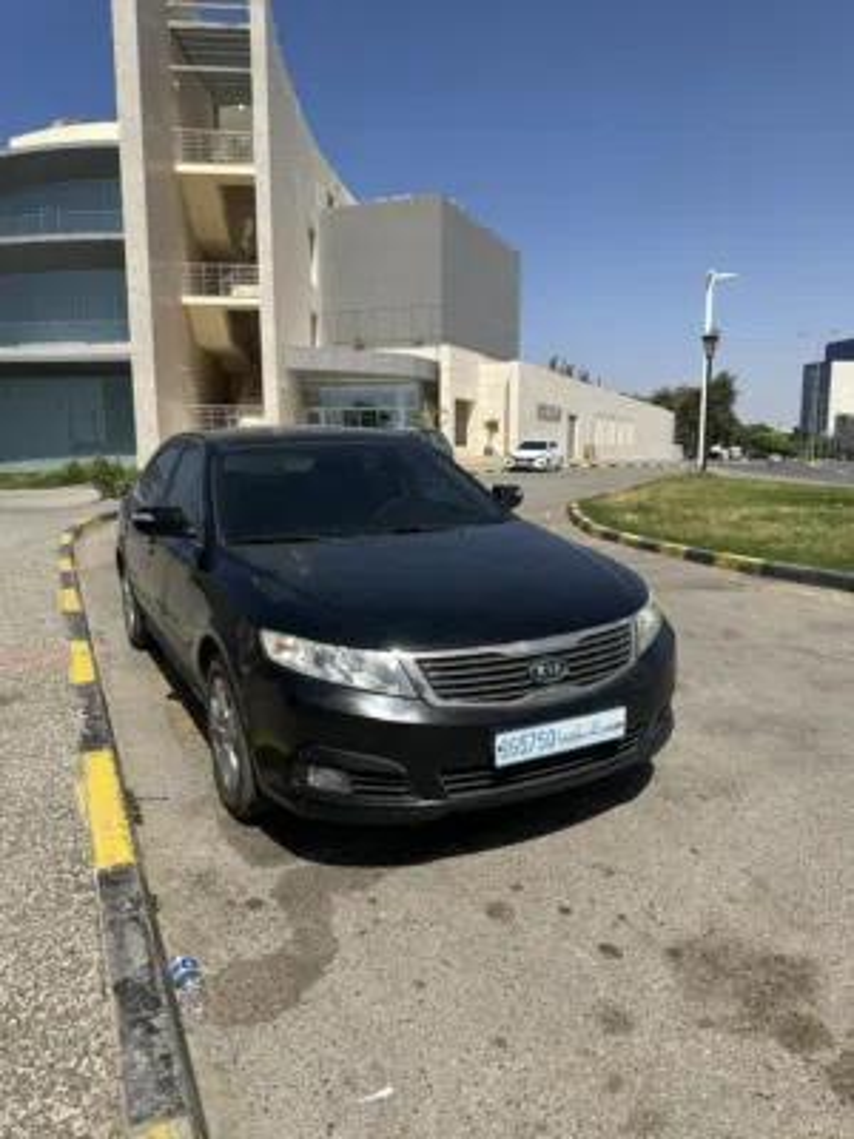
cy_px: 570
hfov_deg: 56.8
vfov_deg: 71.6
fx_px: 789
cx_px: 427
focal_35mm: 24
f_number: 1.78
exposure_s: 1/5848
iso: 80
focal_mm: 6.86
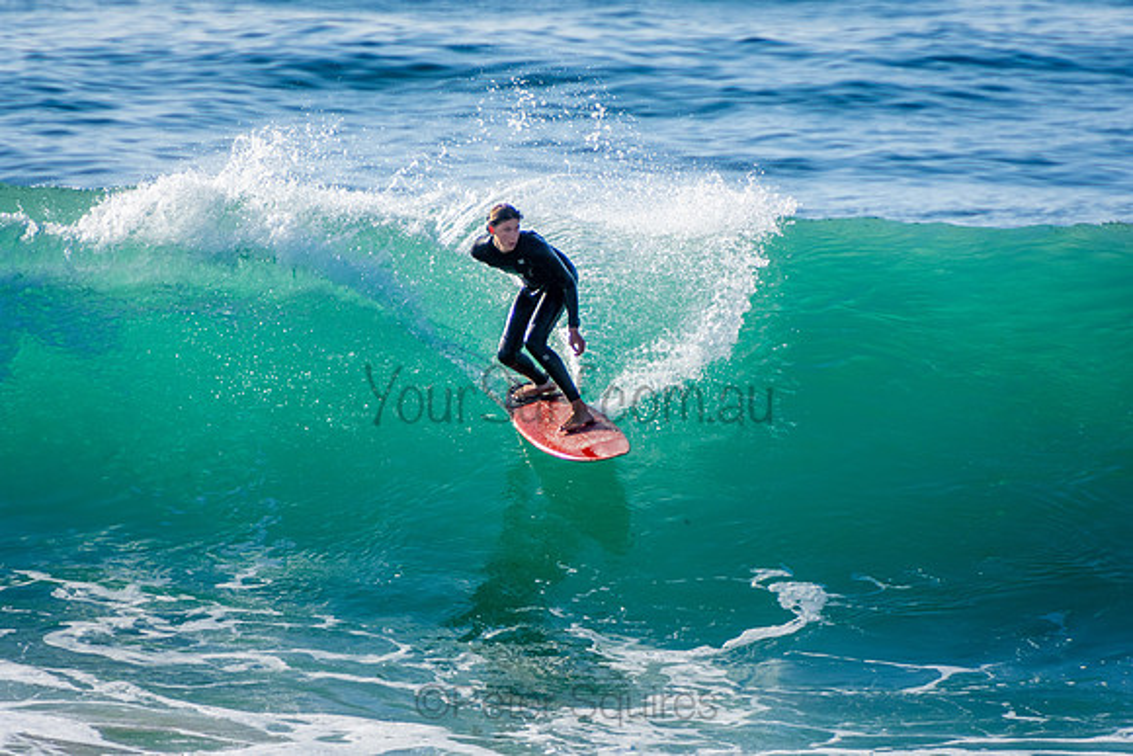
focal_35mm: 600
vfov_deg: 2.3
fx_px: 18887
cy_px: 378
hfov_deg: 3.4
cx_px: 566
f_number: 5.6
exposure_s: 1/2000
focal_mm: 400
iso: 280
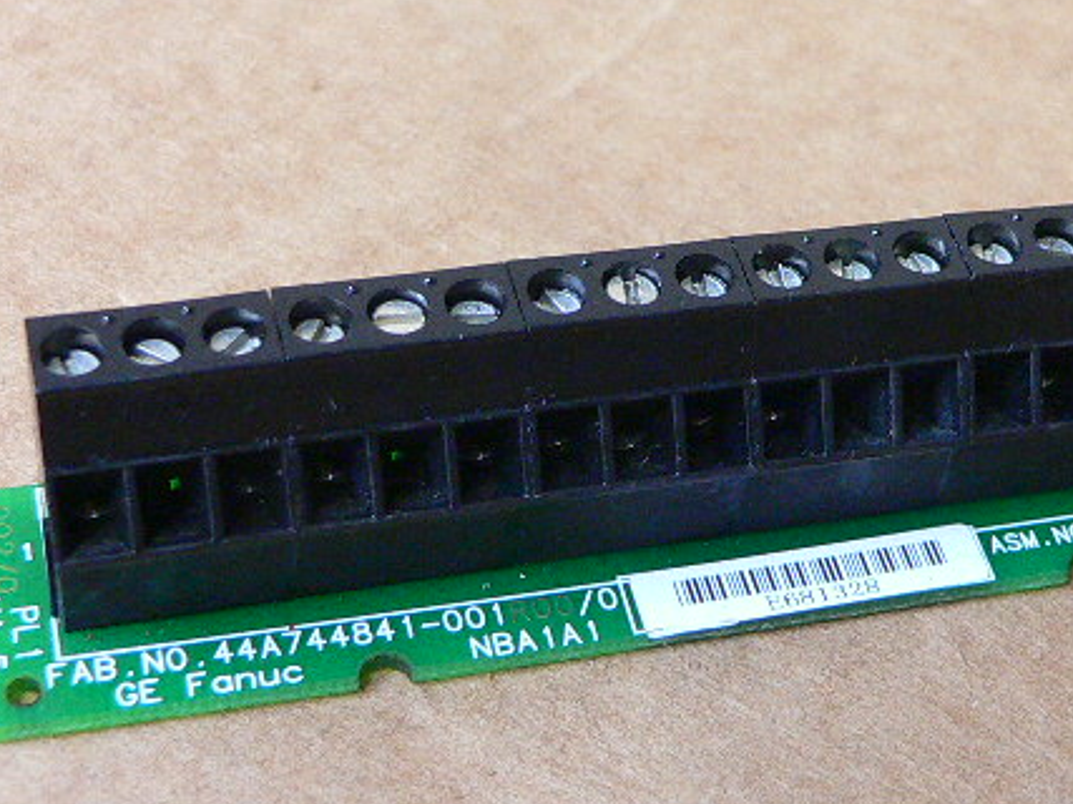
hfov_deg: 26.9
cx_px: 678
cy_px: 442
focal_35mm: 72
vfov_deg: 20.4
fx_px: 2231
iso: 200
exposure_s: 1/10
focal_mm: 6.3
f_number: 2.8
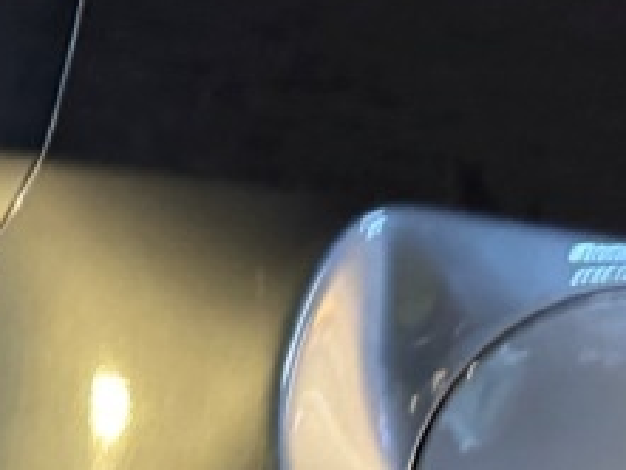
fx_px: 2008
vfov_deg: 12.3
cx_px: 51
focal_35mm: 111
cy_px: 821
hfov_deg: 17.4
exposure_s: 1/30
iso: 1000
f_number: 1.78
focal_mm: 6.76
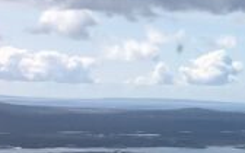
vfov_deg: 8.9
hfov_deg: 12.1
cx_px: 561
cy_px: 222
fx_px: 961
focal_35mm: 144
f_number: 2.2
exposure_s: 1/1709
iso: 25
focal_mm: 4.15
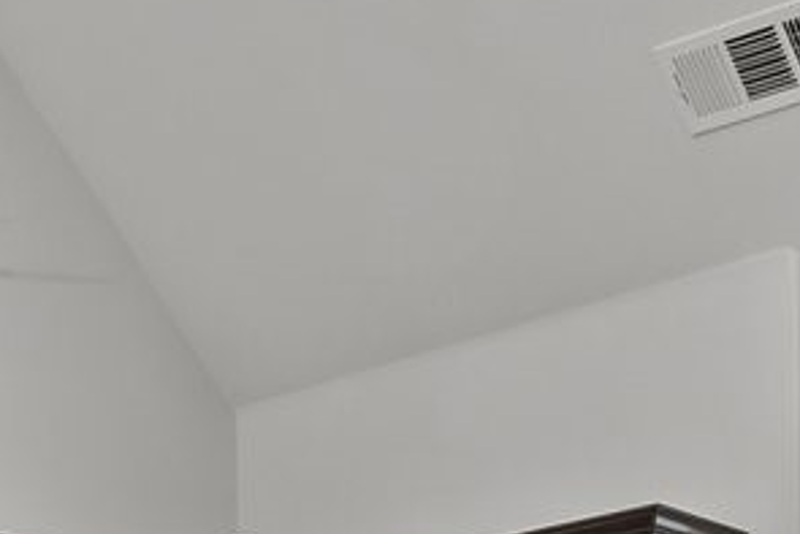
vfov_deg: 10.8
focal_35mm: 111
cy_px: 1202
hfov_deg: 18.2
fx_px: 2468
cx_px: 127
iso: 400
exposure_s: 1.3
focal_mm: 16
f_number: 8
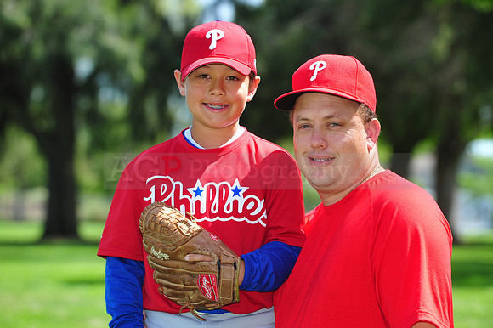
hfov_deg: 13.3
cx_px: 246
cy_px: 164
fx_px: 2121
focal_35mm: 155
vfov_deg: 8.8
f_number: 5.6
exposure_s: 1/320
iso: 200
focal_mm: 155
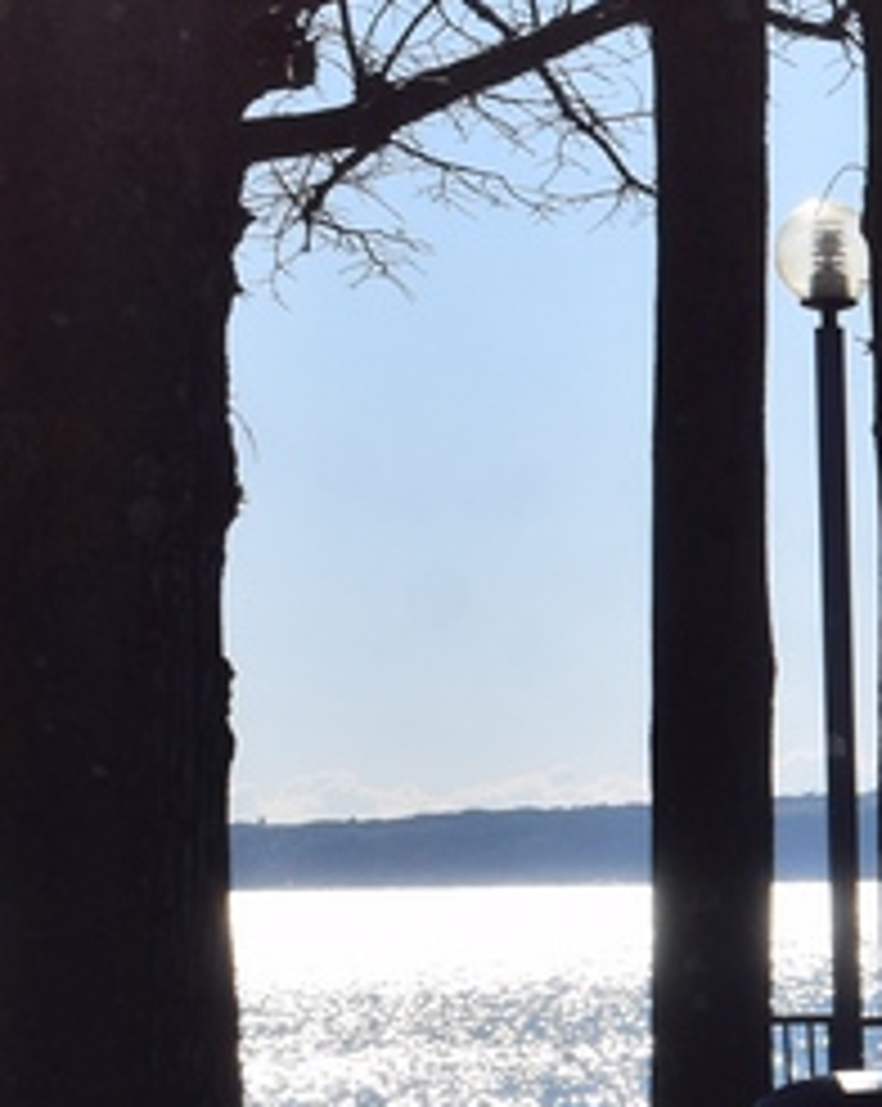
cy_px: 896
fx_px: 6977
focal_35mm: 213
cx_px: 2416
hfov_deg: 6.7
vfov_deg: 9.1
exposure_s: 1/800
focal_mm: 31
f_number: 13
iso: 200
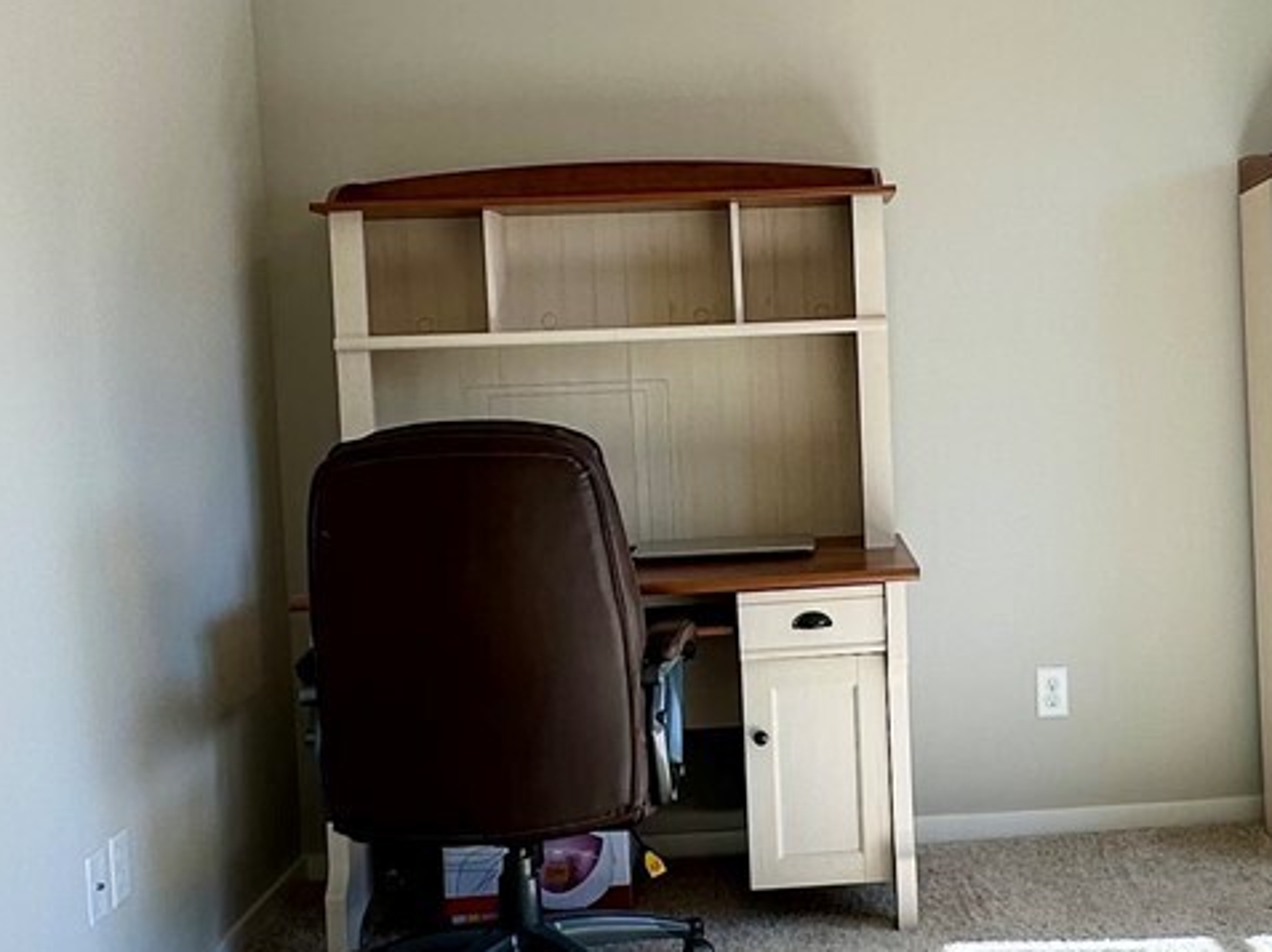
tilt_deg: -2.3
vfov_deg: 30.8
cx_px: 928
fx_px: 1726
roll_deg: +2.1
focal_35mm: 47
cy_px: 443
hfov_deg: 39.5
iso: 40
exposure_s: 1/138
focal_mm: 2.22
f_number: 2.2
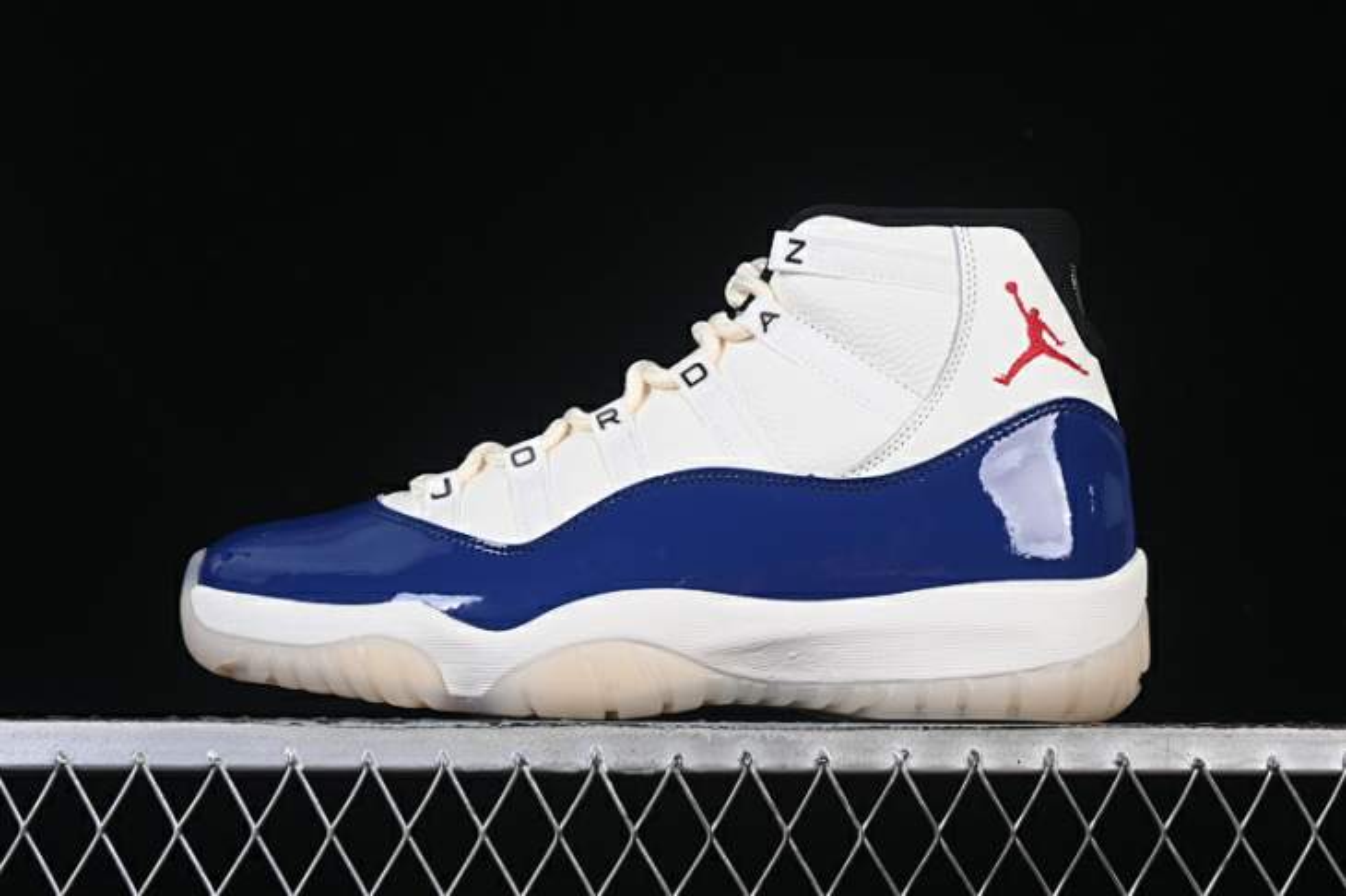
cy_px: 448
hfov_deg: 27.0
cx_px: 673
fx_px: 2803
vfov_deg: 18.2
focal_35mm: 75
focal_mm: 50
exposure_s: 1/80
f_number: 8
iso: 160
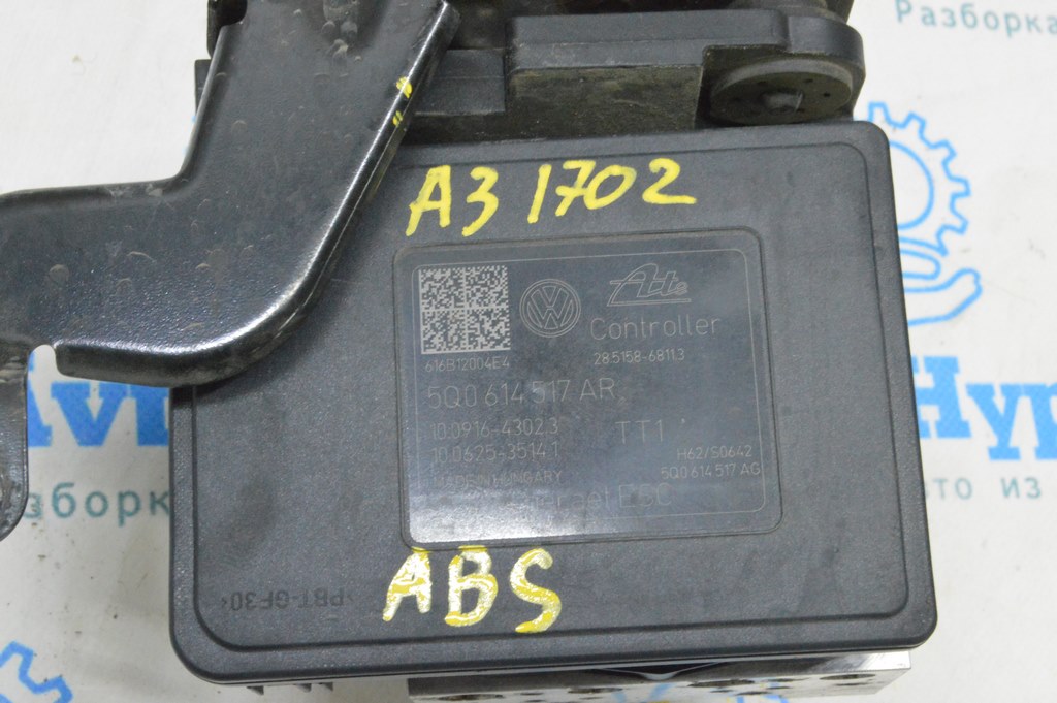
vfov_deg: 20.1
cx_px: 528
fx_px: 1980
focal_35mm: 68
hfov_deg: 29.9
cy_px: 352
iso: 6400
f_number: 20
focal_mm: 45
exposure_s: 1/15
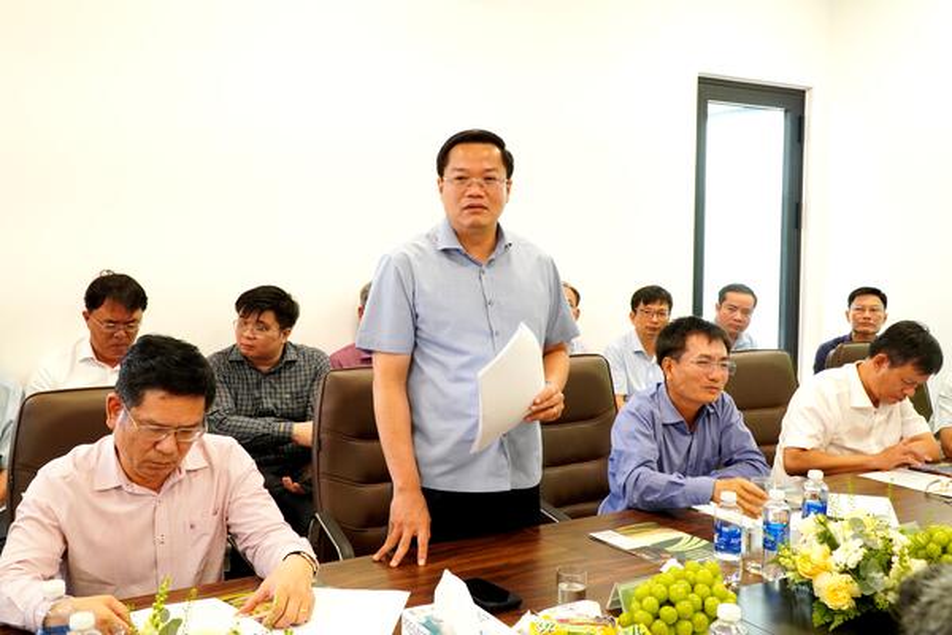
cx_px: 476
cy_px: 318
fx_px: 793
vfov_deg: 43.6
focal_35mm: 30
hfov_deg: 61.9
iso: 1250
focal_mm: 20
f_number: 5.6
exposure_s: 1/60
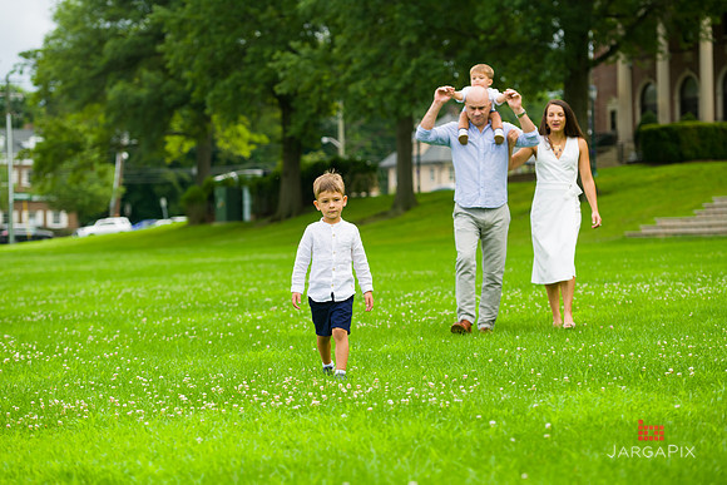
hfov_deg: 20.4
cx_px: 364
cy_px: 242
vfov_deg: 13.7
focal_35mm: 100
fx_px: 2020
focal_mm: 100
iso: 200
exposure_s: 1/640
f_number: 4
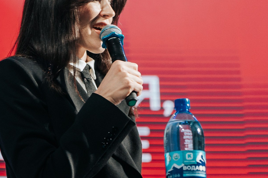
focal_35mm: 189
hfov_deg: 10.7
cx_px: -51
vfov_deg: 7.3
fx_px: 1407
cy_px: 56
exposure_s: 1/250
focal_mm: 56
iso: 640
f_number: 2.8
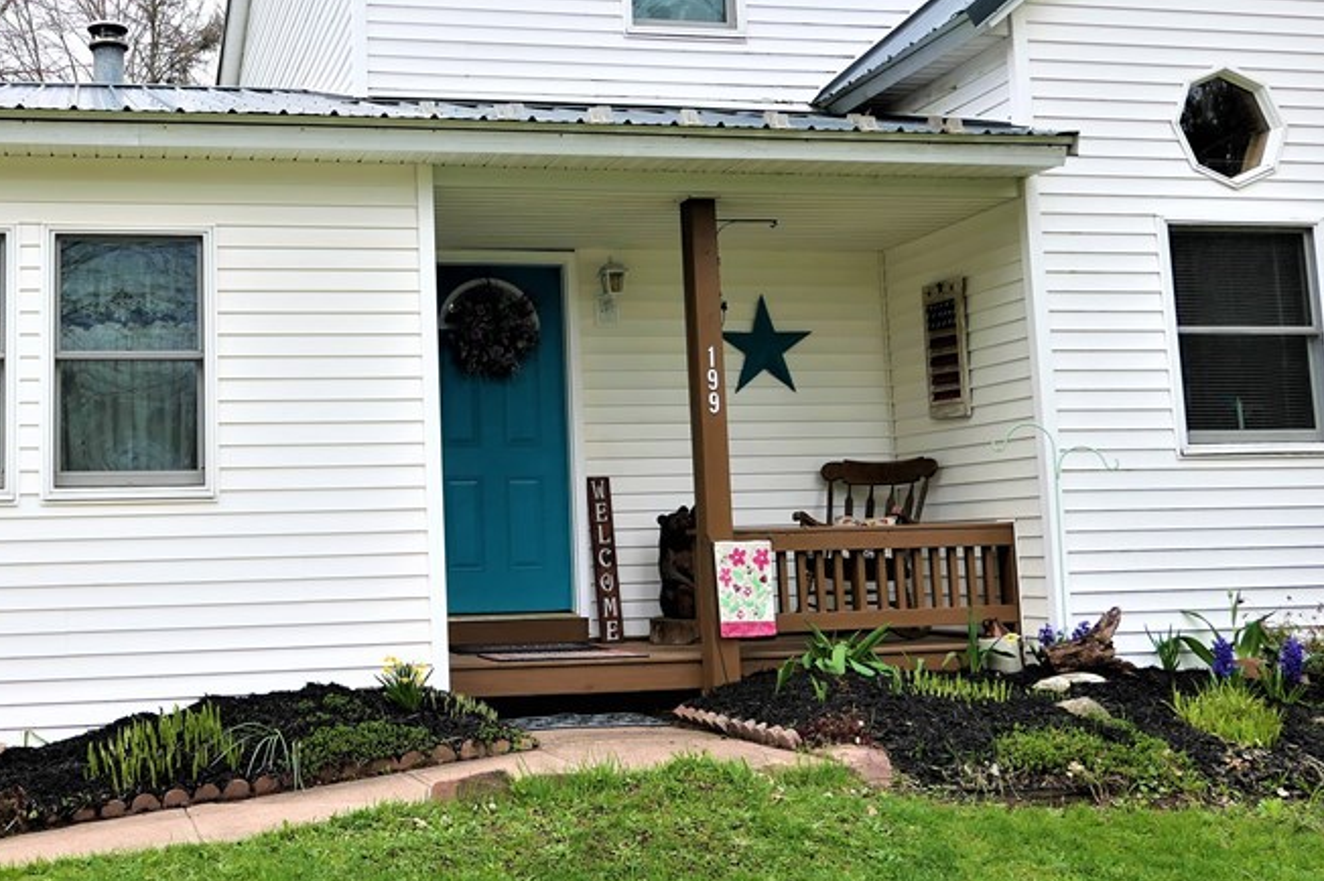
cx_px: 361
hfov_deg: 47.0
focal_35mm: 40
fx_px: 1470
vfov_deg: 33.3
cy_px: 349
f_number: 2.8
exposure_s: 1/320
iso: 125
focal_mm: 8.8
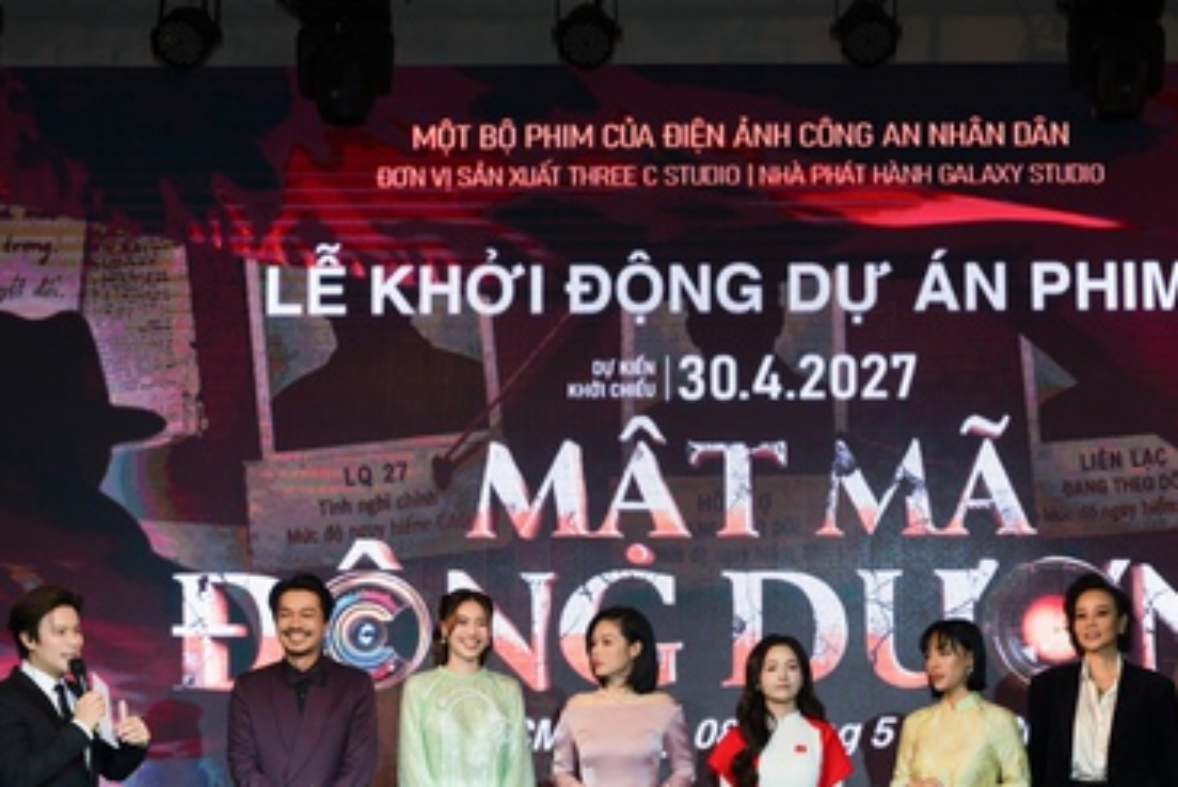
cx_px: 771
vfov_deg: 17.0
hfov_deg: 25.2
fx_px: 2625
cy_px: 581
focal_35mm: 80
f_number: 5
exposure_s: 1/160
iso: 640
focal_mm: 46.1
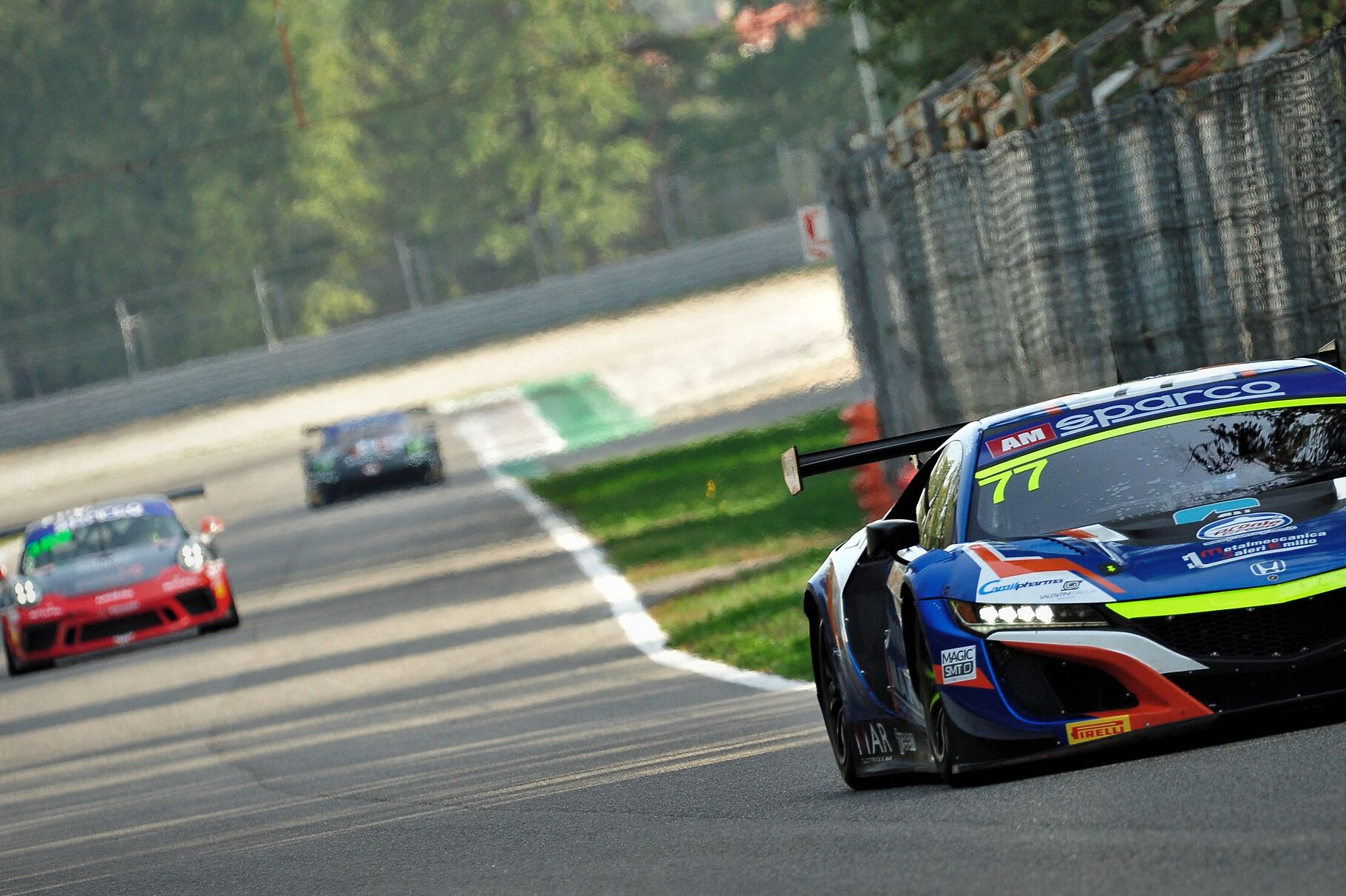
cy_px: 412
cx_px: 758
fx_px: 22159
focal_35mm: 593
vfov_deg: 2.3
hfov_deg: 3.5
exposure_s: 1/1250
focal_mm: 450
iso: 1600
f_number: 9
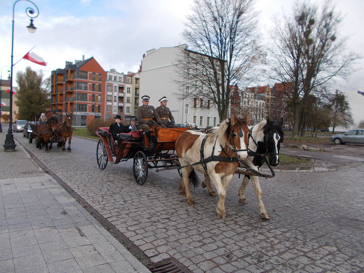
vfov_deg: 53.1
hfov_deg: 67.3
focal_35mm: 26
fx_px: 273
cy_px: 136
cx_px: 182
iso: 80
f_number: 3.2
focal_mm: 4.6
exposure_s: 1/320
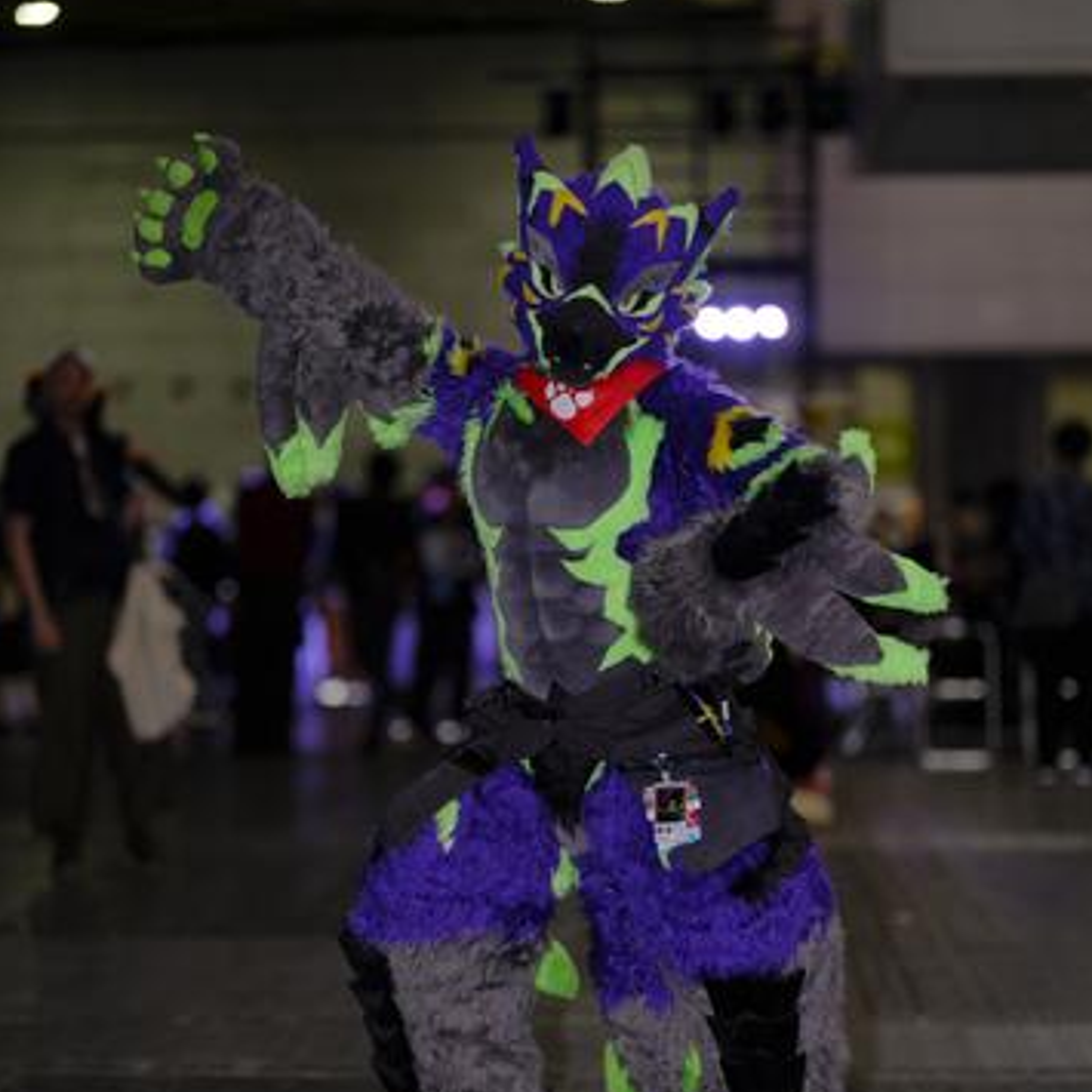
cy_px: 646
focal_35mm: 104
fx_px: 3712
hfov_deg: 16.7
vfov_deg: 16.7
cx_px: 548
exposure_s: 1/60
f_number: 2
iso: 400
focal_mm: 110
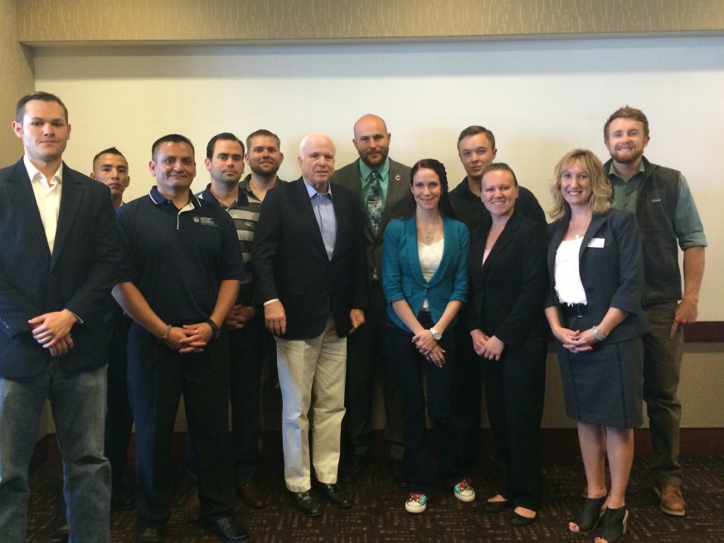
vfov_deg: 41.8
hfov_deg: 53.9
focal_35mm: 34
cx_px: 344
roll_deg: +1.7
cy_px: 250
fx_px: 711
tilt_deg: -4.5
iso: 250
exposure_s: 1/30
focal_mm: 4.15
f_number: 2.2
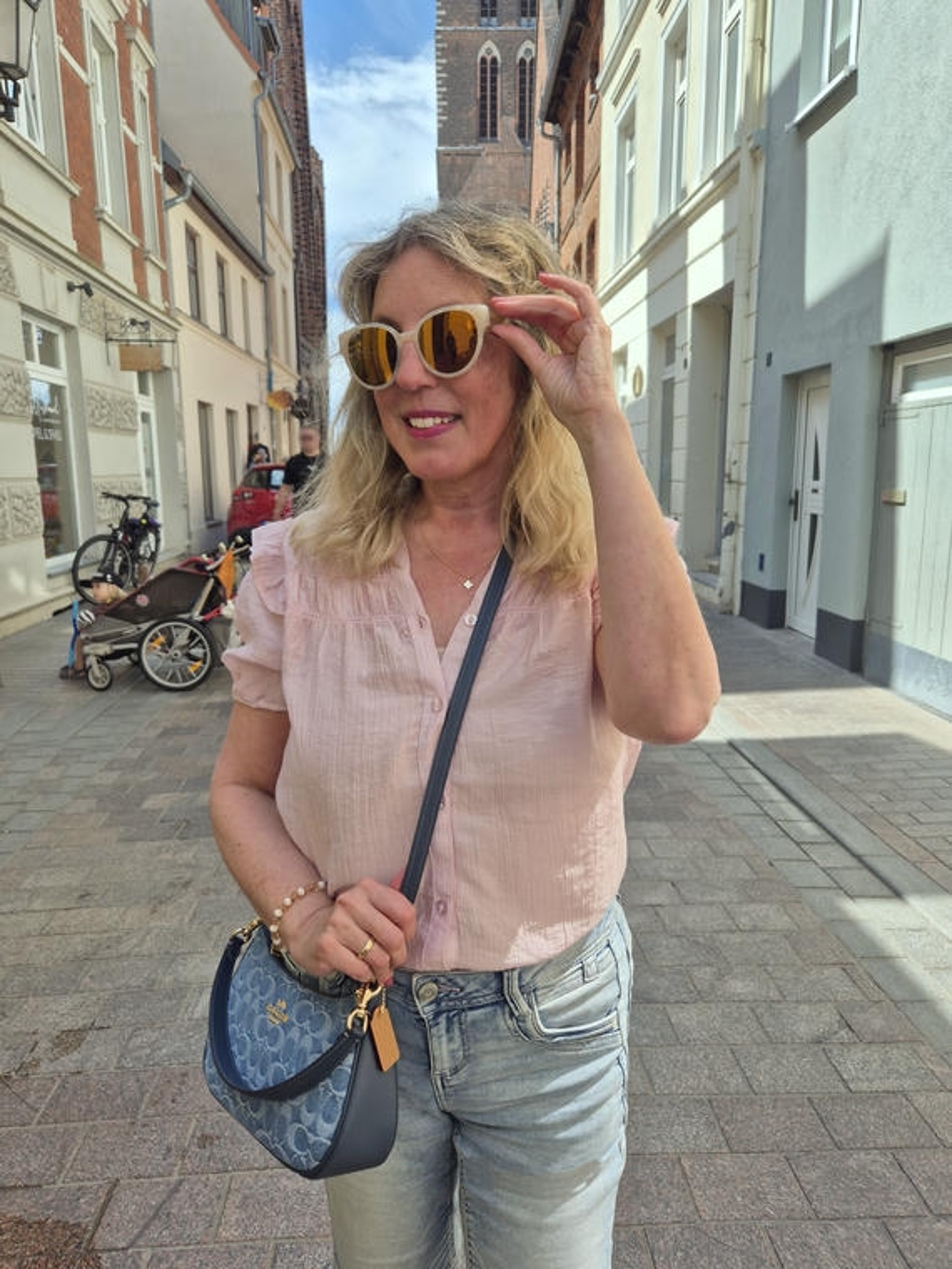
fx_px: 843
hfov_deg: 58.9
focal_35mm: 23
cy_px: 634
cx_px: 476
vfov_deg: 73.9
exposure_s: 1/1312
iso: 25
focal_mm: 5.4
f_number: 1.8
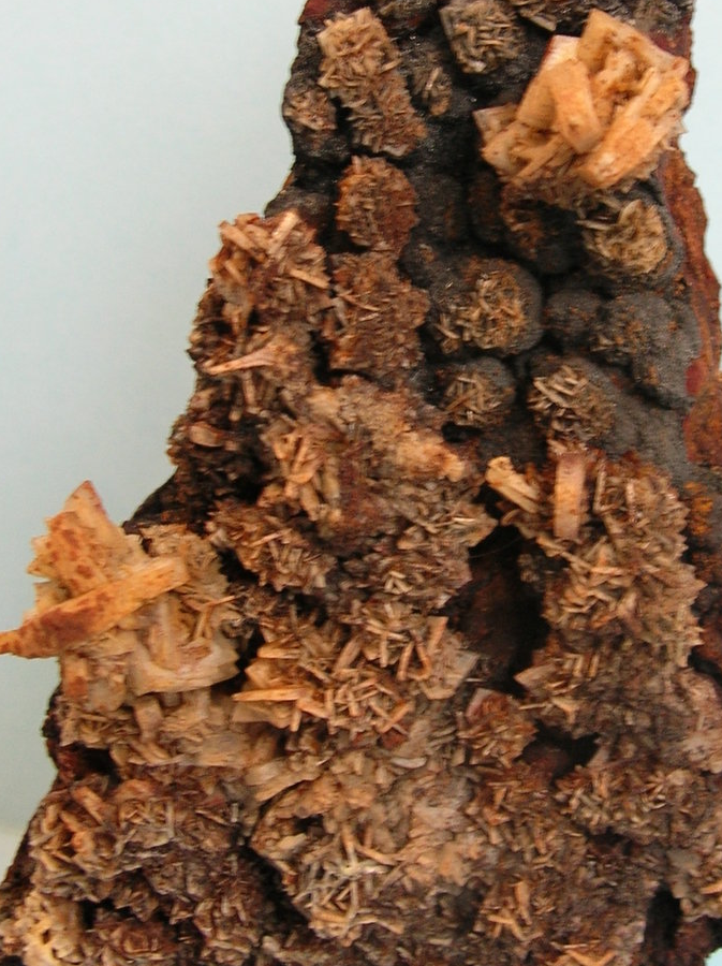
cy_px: 355
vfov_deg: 30.2
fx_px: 1783
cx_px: 459
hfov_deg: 22.8
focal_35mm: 64
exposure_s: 1/4.4
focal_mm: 6
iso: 50
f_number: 2.7
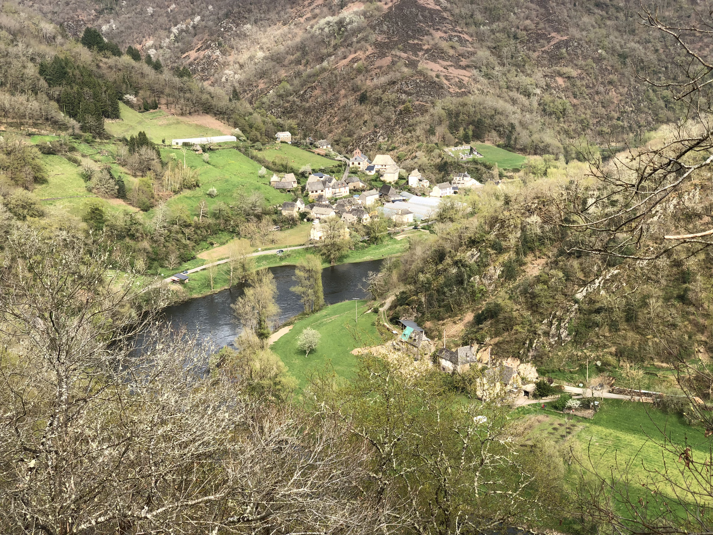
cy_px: 268
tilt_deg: -12.8
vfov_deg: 28.0
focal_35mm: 52
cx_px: 356
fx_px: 1071
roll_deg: +1.7
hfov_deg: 36.8
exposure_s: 1/425
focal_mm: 6
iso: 16
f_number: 2.4
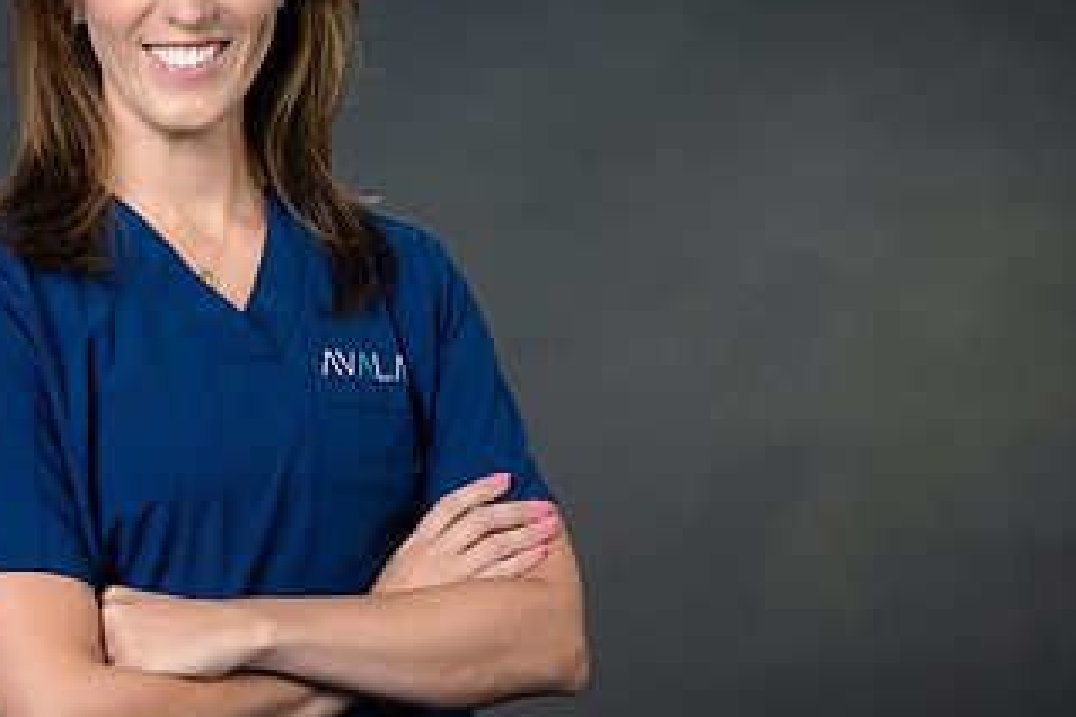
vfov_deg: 8.9
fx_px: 4632
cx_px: 230
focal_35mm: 155
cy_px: 343
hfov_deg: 13.2
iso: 200
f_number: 4
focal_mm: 85
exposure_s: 1/160
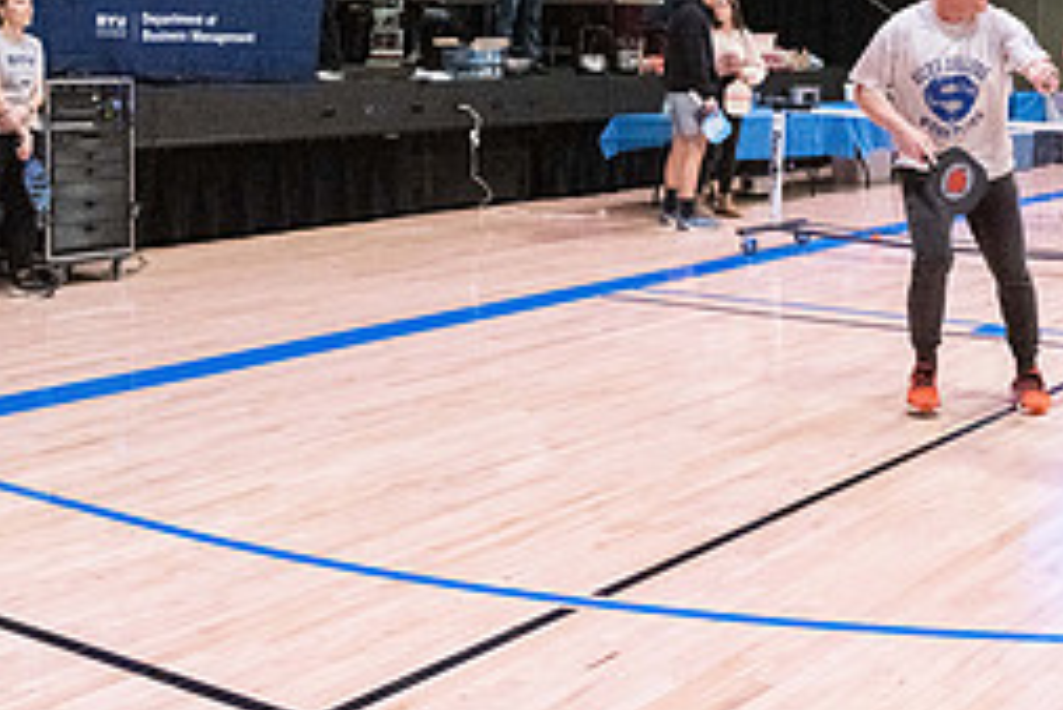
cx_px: 878
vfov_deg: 24.0
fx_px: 1625
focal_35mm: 55
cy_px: 86
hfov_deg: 34.9
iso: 8000
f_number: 4
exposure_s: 1/500
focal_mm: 24
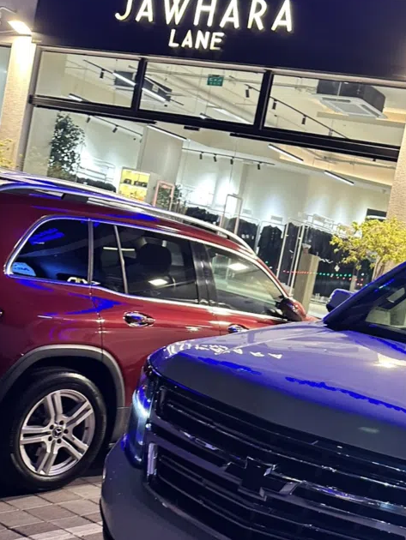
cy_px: 408
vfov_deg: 35.9
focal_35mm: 52
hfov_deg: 26.3
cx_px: 425
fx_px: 813
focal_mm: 6.86
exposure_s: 1/50
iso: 160
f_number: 1.78
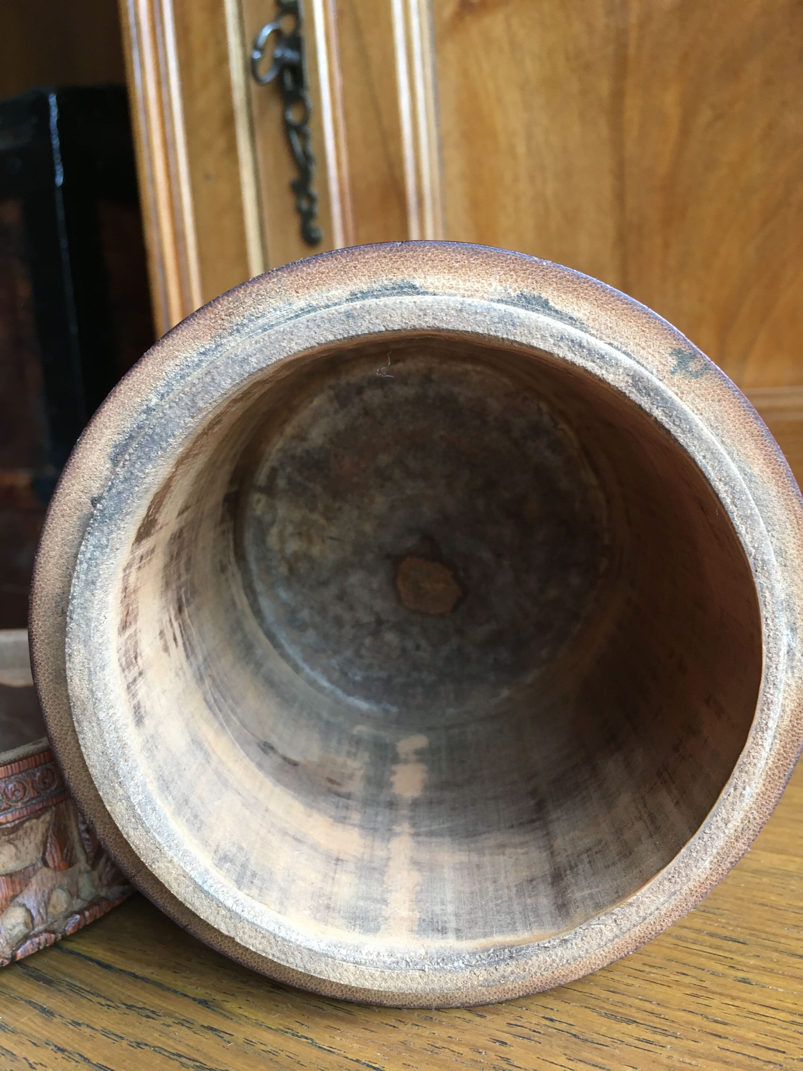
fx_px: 897
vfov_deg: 61.7
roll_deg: +3.7
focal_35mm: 29
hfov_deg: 48.2
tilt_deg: -8.0
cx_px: 402
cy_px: 536
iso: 125
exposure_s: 1/33
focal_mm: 4.15
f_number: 2.2
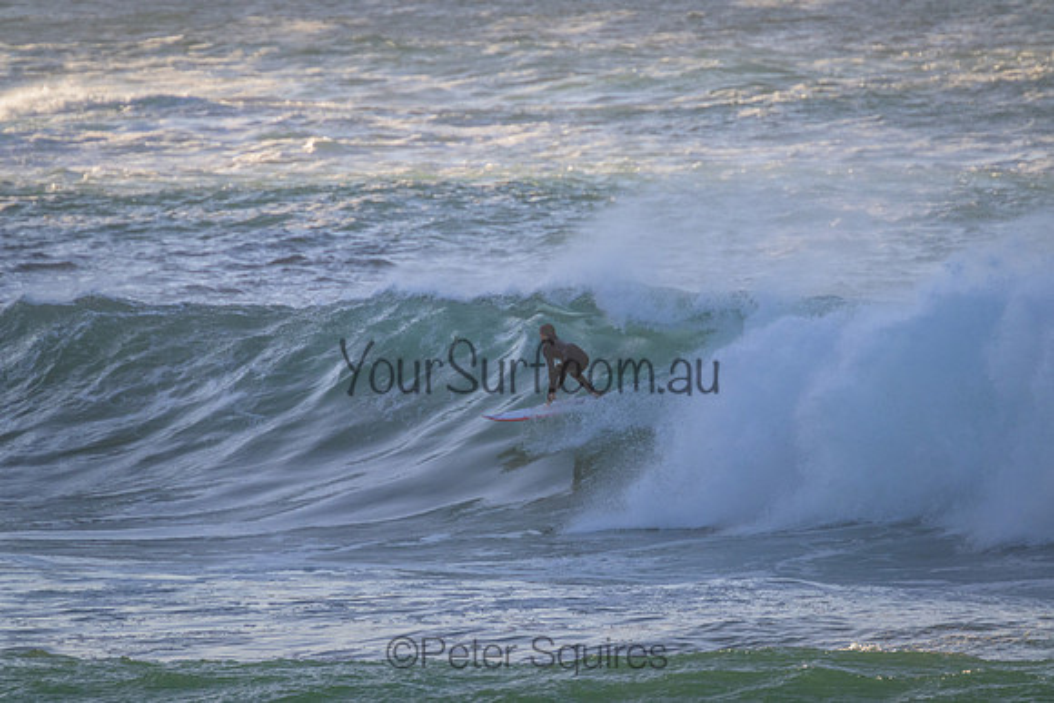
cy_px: 352
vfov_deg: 1.7
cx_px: 527
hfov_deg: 2.6
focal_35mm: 800
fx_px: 23427
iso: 1600
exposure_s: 1/1250
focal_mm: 800
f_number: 11
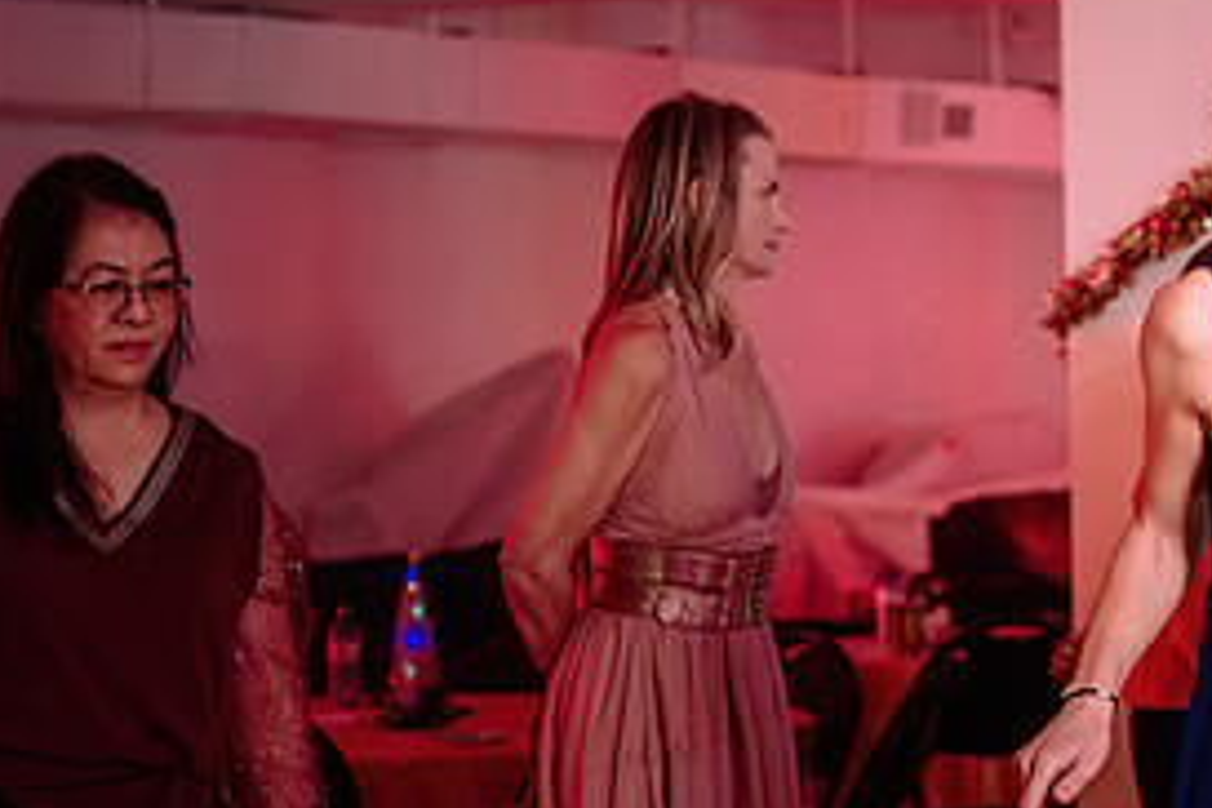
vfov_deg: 9.9
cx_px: 1057
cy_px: 544
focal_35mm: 138
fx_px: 4646
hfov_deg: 14.7
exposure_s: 1/125
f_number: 3.5
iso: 1000
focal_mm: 65
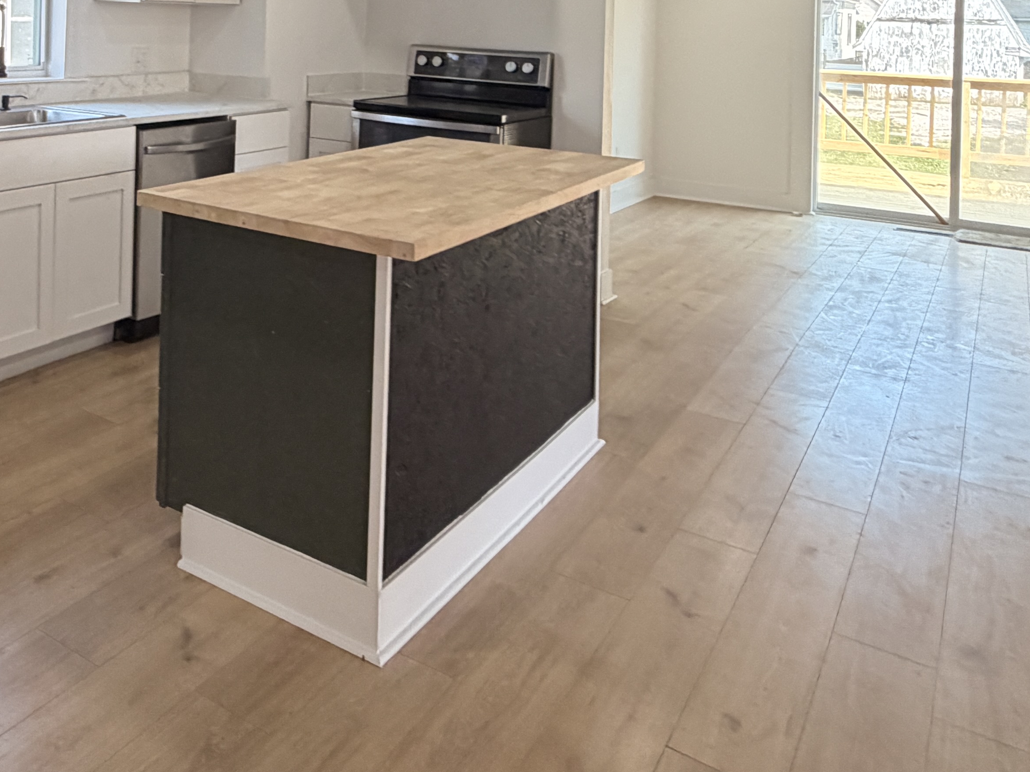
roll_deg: -0.8
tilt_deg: +0.7
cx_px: 239
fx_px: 1012
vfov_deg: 37.5
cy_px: 7
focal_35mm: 34
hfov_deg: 51.3
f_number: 2.2
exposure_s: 1/121
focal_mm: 2.22
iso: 200
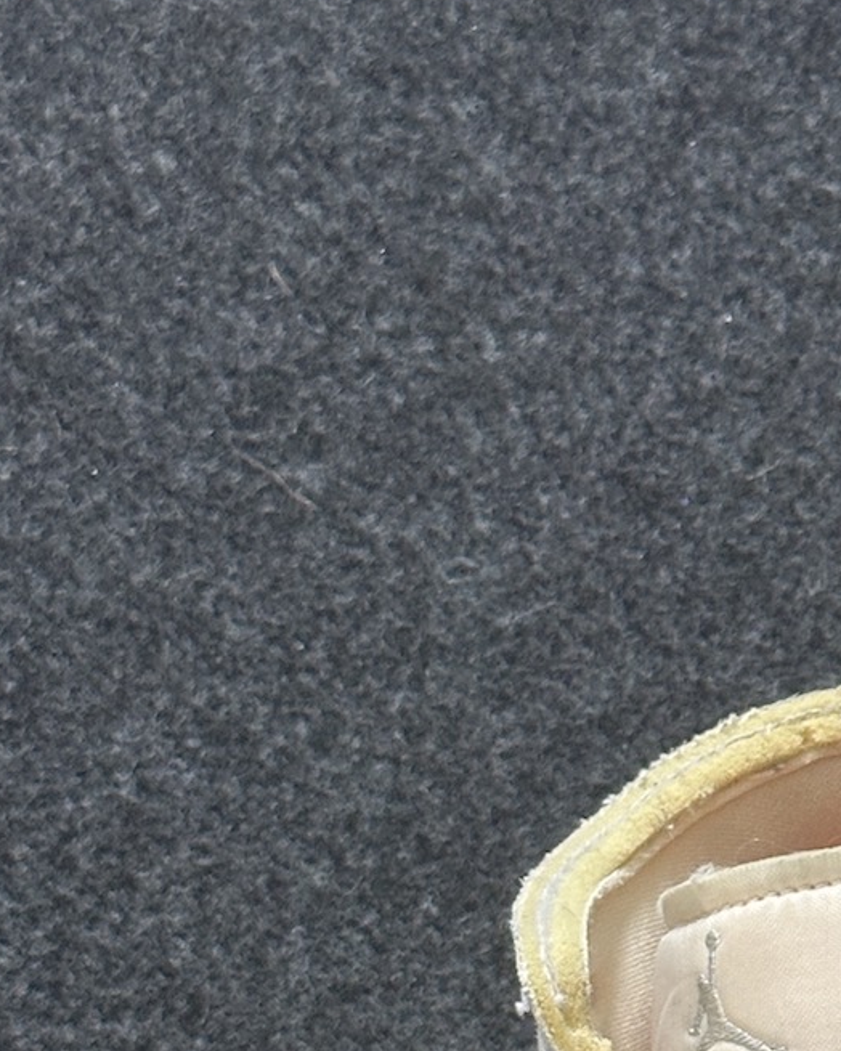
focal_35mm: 143
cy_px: 1375
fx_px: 4449
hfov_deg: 10.5
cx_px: 1133
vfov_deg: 13.0
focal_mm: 6.86
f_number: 1.78
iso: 200
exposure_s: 1/33
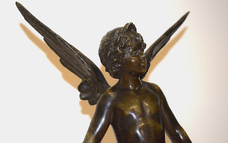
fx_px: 466
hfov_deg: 27.5
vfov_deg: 17.4
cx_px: 112
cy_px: 69
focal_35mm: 75
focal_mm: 48
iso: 720
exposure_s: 1/125
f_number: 5.3
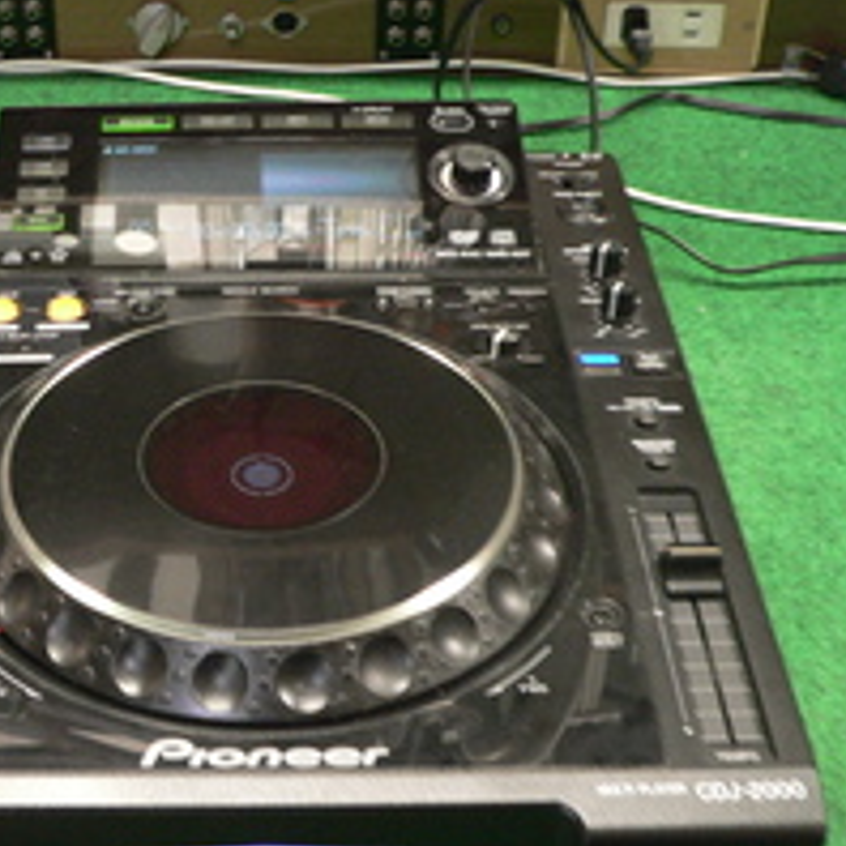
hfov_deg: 27.8
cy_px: 545
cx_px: 235
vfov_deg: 28.0
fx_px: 1687
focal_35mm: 61
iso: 200
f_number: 2.8
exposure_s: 1/10
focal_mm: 6
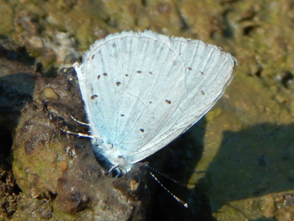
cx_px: 147
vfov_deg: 5.3
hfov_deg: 7.1
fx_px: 2370
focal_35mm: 279
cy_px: 110
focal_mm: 50.1
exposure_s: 1/500
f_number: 5.7
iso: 125
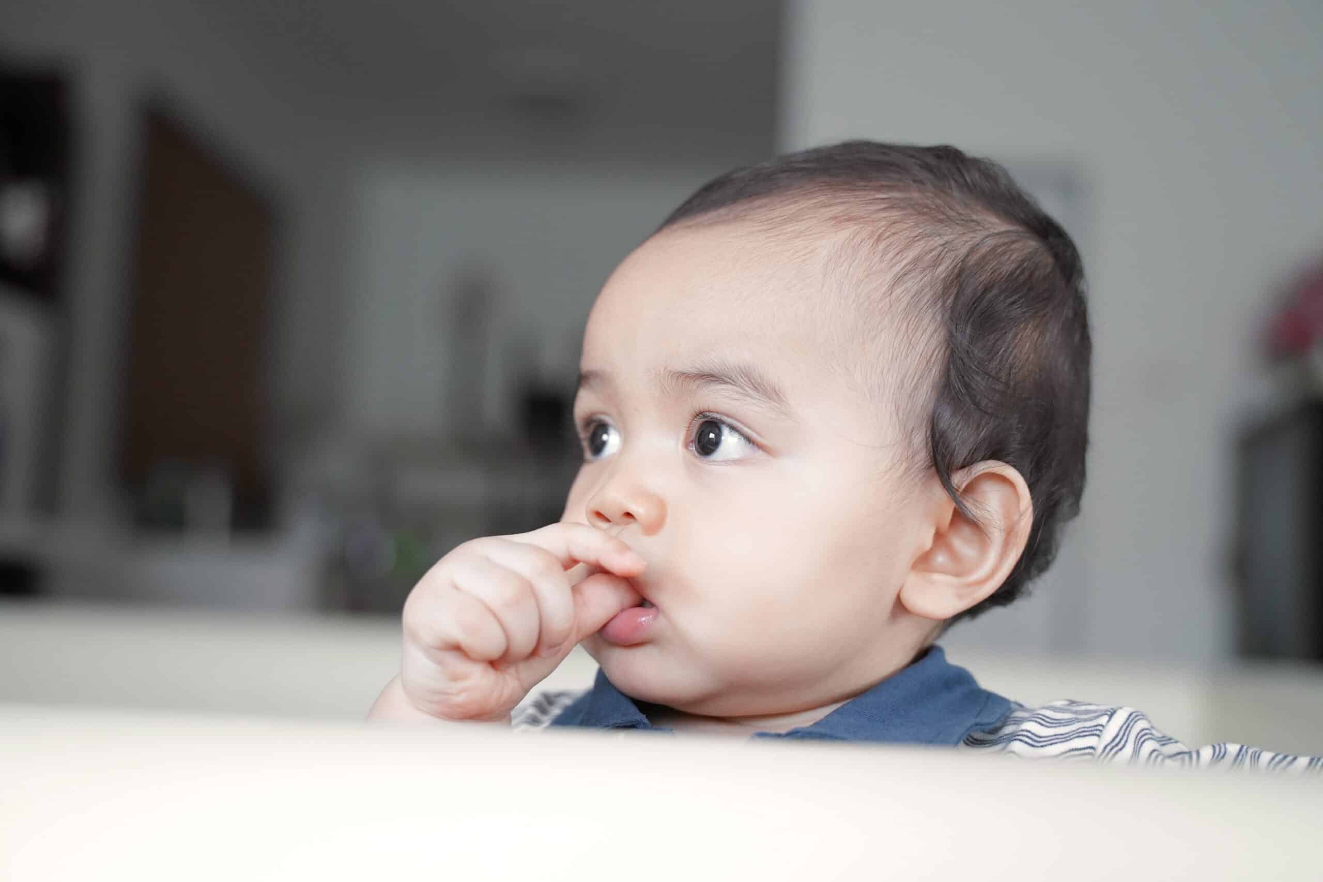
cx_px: 662
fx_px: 1690
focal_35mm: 46
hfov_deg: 42.7
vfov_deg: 29.2
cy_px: 441
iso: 3200
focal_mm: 46
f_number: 2.8
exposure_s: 1/250
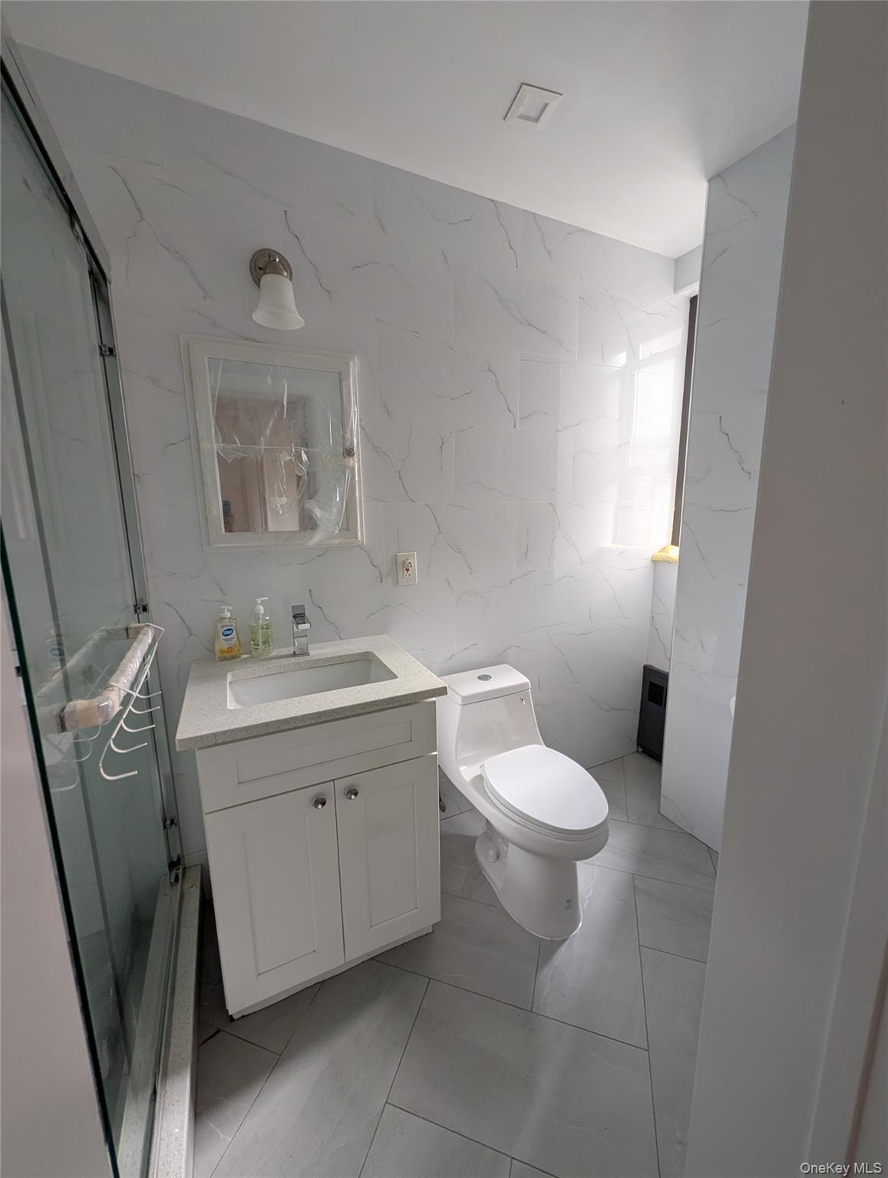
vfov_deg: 110.4
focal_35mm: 12
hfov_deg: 94.7
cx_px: 444
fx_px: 409
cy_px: 589
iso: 186
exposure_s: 1/43
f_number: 1.7
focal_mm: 2.02
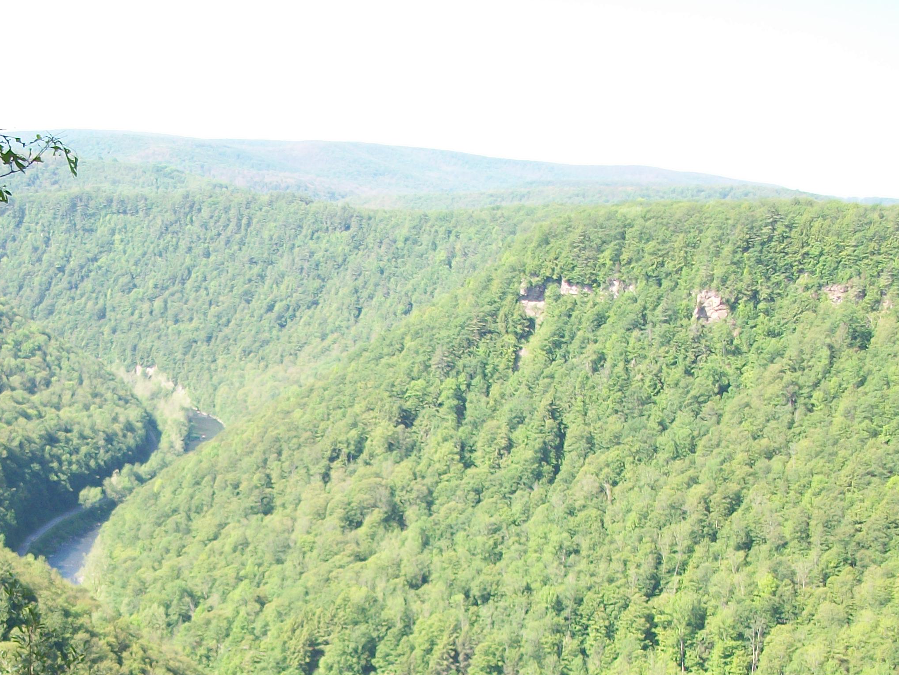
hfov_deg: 30.2
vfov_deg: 22.6
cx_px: 215
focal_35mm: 63
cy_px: 640
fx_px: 1636
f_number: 2.9
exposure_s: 1/320
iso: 80
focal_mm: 5.7
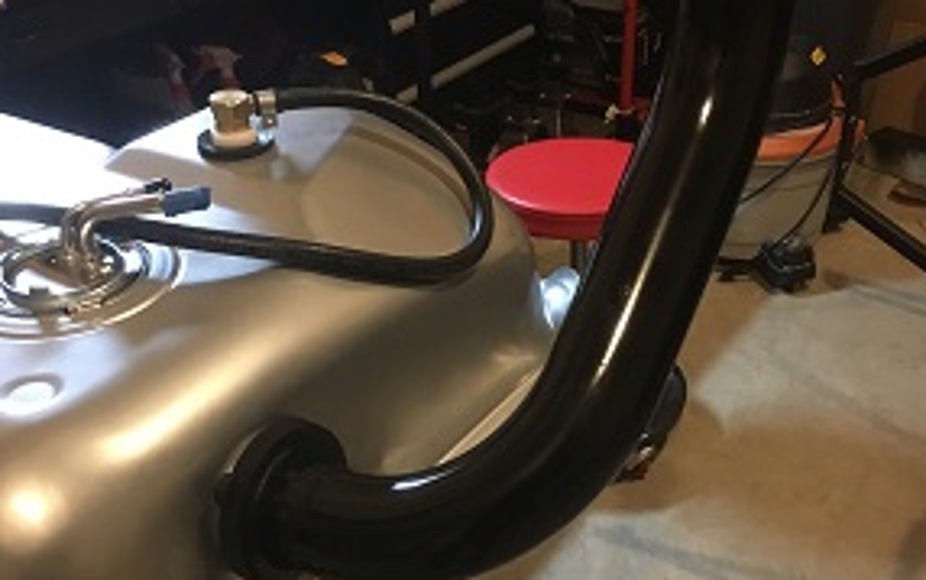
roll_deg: +0.2
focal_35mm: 43
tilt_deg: -32.6
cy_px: 353
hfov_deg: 46.2
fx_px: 1086
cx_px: 476
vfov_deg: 29.8
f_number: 2.2
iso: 500
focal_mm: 4.15
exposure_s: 1/15
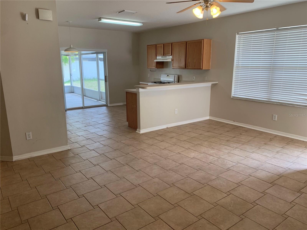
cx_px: 154
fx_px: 231
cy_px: 115
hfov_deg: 67.3
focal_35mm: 26
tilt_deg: -15.1
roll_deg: +0.6
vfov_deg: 53.1
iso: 50
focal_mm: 4.25
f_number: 1.8
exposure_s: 1/120
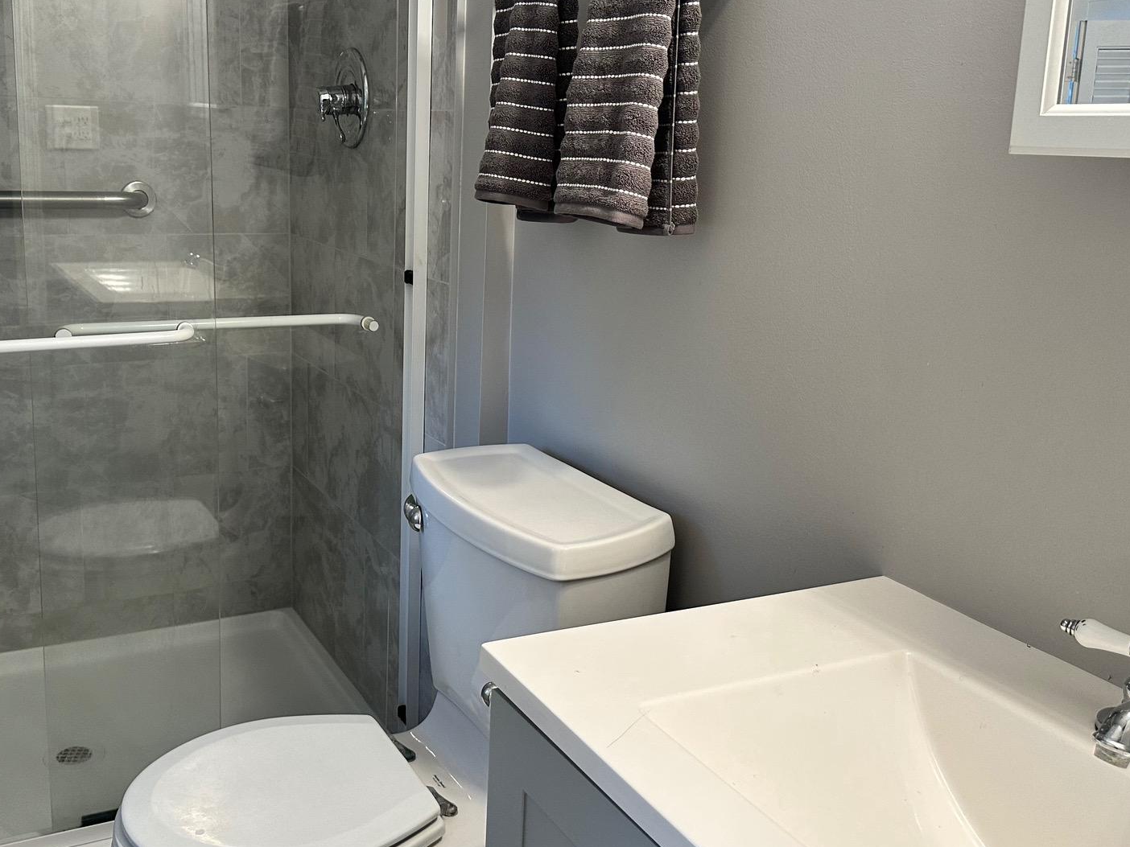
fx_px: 1143
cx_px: 470
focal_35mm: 35
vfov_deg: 40.7
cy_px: 381
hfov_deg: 52.4
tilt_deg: -11.5
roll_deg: -2.1
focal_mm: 6.86
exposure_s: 1/120
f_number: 1.78
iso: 200
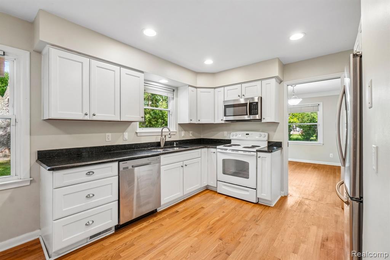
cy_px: 130
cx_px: 195
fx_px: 162
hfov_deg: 100.4
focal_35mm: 15
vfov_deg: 77.3
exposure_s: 1/15
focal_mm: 10
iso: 400
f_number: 8
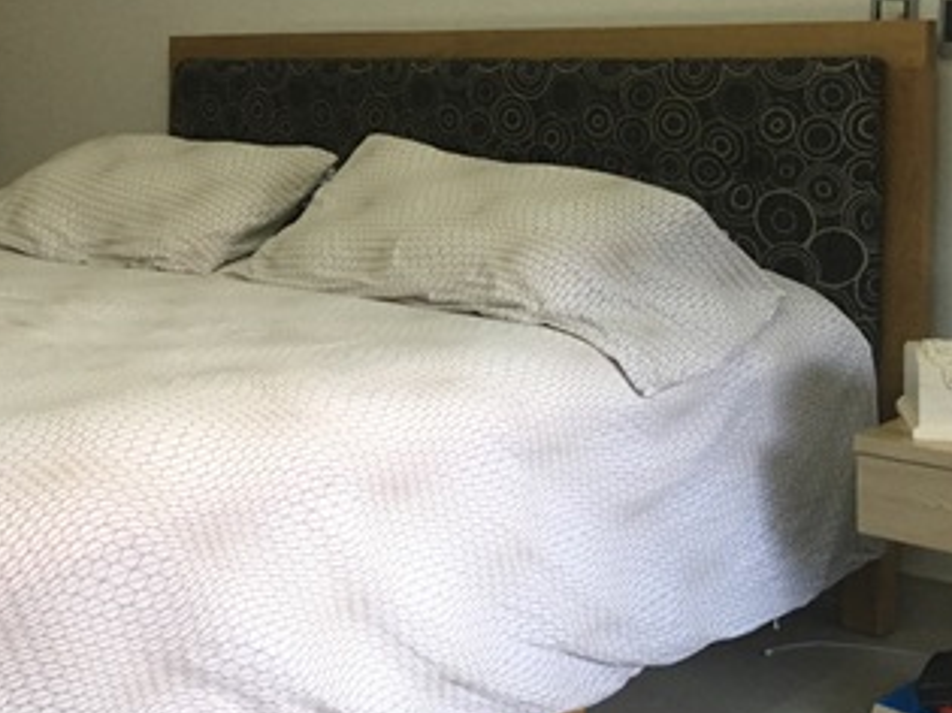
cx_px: 145
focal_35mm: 59
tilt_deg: -5.1
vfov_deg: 24.3
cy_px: 127
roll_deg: +0.2
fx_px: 1622
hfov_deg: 31.6
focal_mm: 4.15
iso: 125
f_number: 2.2
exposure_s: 1/30
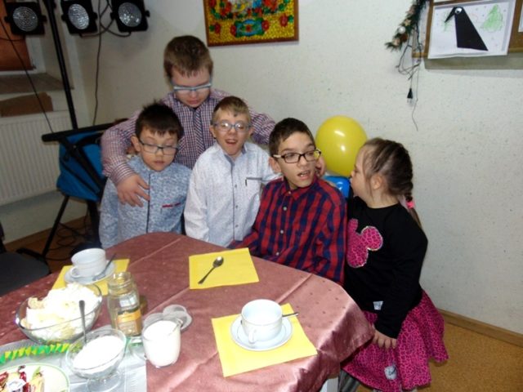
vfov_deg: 54.9
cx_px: 262
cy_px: 196
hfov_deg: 69.4
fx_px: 378
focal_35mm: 25
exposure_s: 1/30
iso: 200
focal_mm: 4.5
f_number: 3
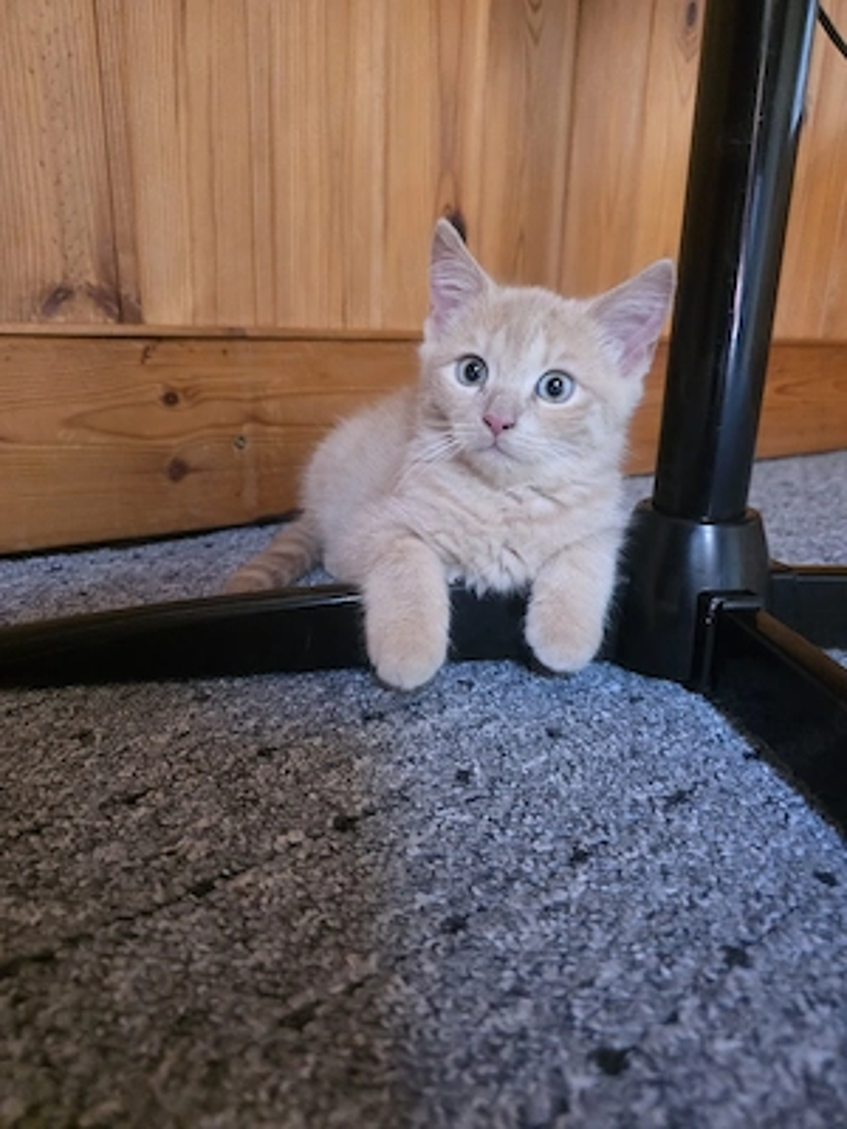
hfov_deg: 58.9
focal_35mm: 23
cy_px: 564
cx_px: 424
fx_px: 750
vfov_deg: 73.9
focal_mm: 6.3
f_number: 1.7
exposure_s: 1/101
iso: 2000
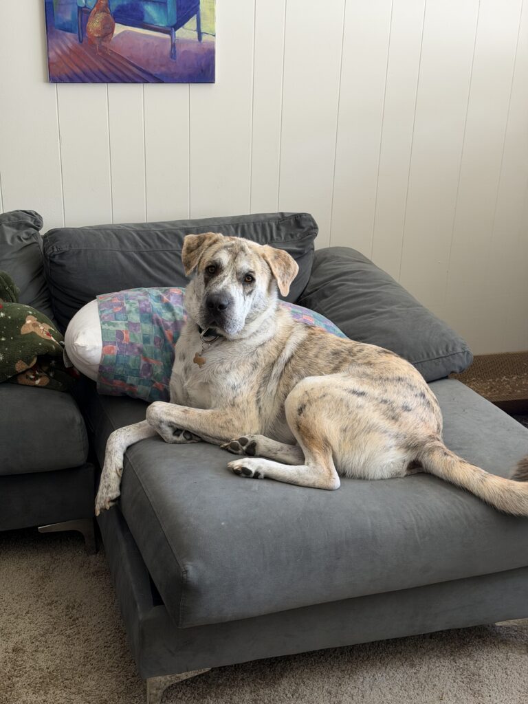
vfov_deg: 39.7
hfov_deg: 30.3
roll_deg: -2.0
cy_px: 352
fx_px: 976
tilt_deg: -23.3
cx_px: 264
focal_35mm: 48
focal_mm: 6.76
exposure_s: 1/60
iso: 160
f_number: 1.78
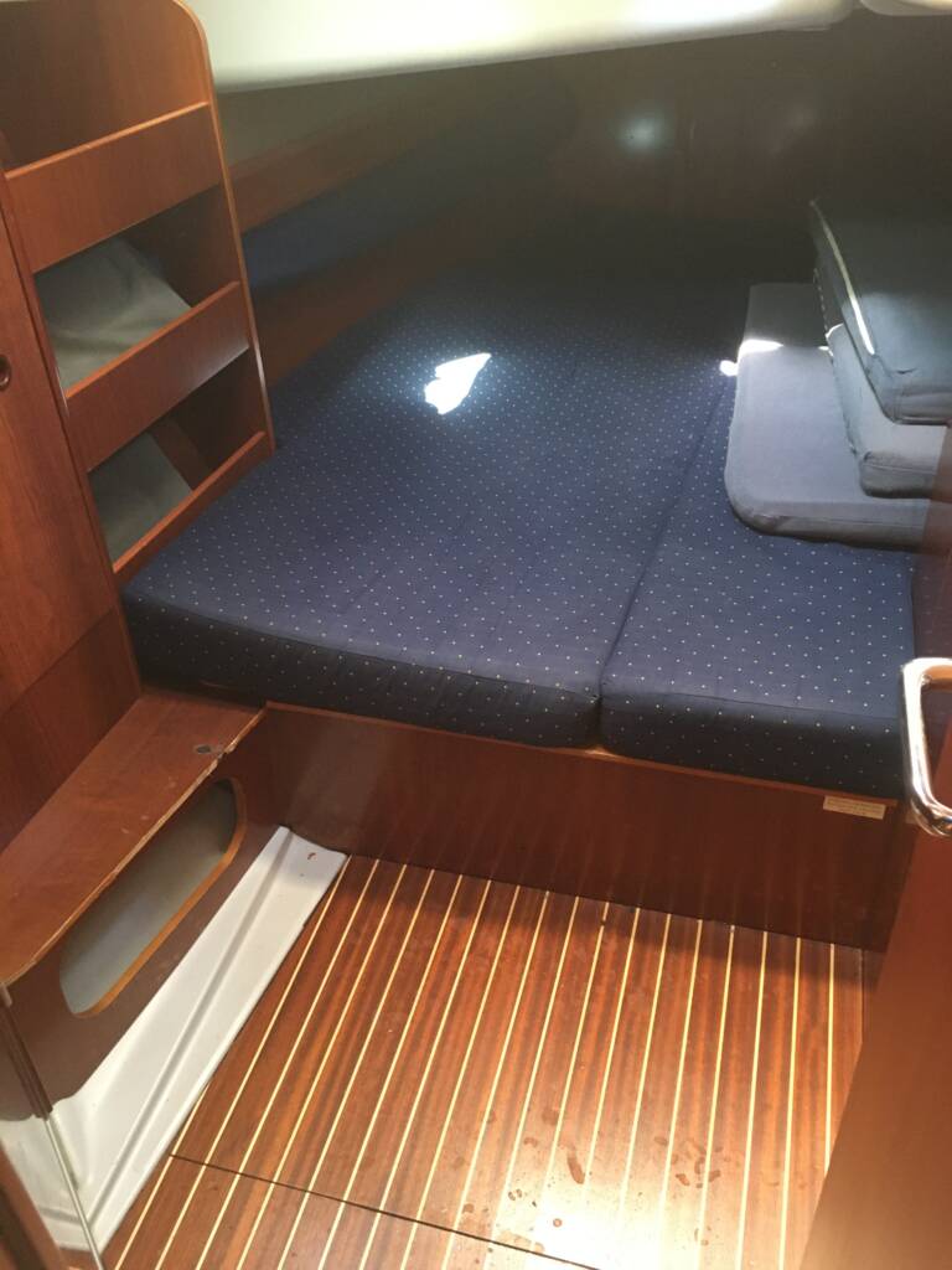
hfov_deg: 48.2
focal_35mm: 29
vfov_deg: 61.7
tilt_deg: -36.7
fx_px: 1063
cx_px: 476
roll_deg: +1.7
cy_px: 635
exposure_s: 1/25
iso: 200
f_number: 2.2
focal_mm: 4.15
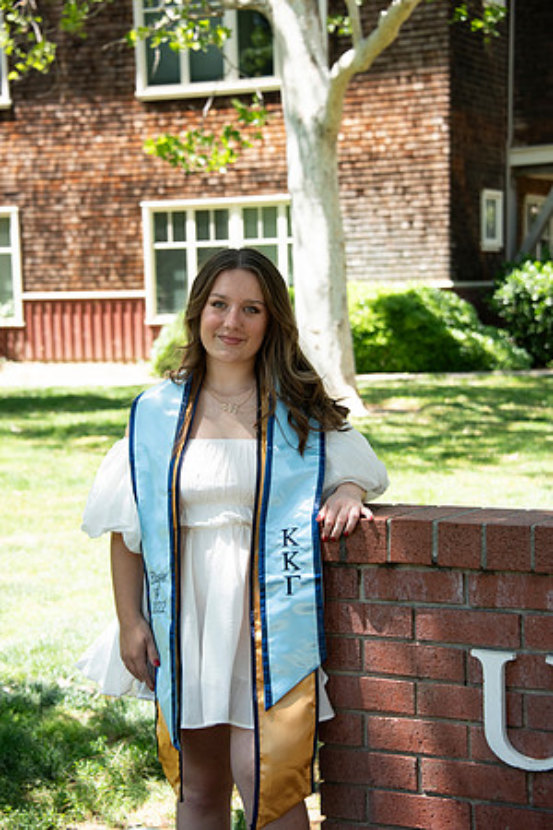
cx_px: 276
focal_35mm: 78
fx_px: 1797
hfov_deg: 17.5
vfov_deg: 26.0
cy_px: 415
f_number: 5.6
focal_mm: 78
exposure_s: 1/400
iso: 640
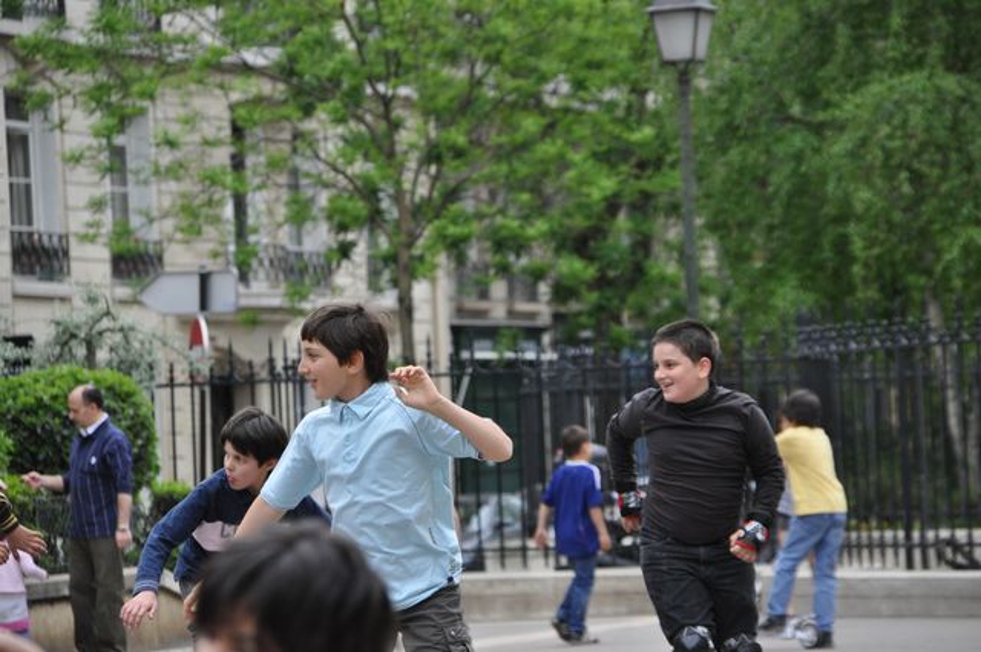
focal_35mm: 218
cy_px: 326
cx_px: 490
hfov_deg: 9.5
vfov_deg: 6.3
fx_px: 5919
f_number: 5.6
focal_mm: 145
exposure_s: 1/1000
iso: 800
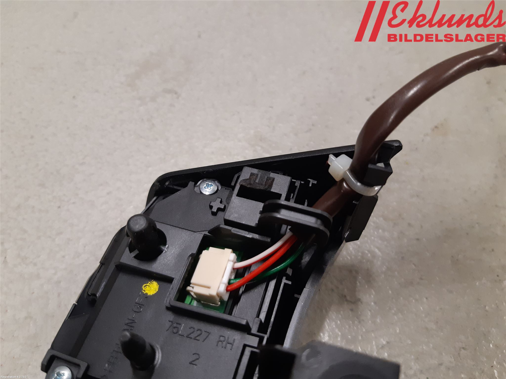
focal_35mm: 26
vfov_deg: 53.1
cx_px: 253
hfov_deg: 67.3
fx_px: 380
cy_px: 190
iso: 160
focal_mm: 3.93
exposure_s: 1/50
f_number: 1.7
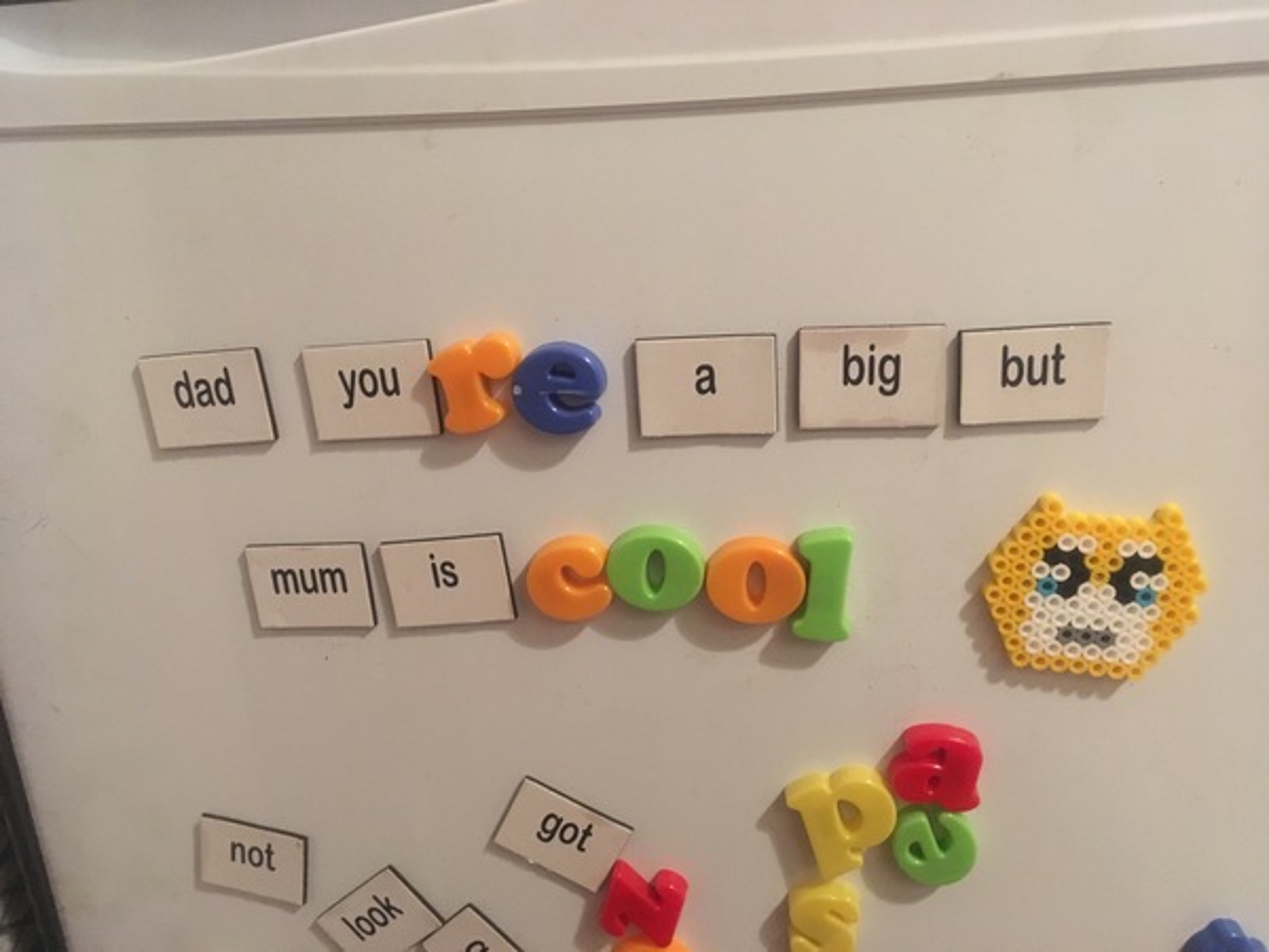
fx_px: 1063
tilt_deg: -17.6
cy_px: 476
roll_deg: +5.3
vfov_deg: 48.2
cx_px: 634
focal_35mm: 29
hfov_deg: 61.7
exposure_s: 1/17
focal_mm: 4.15
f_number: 2.2
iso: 500
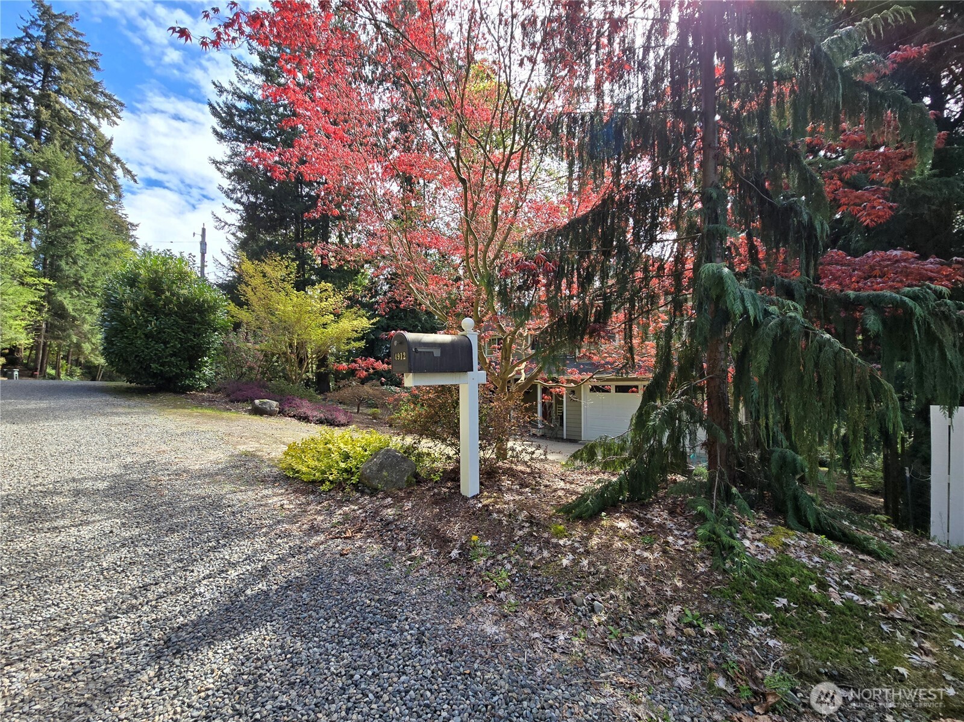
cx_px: 482
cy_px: 361
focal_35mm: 13
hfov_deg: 106.2
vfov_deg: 89.9
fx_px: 362
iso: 50
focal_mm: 2.2
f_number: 2.2
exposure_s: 1/588
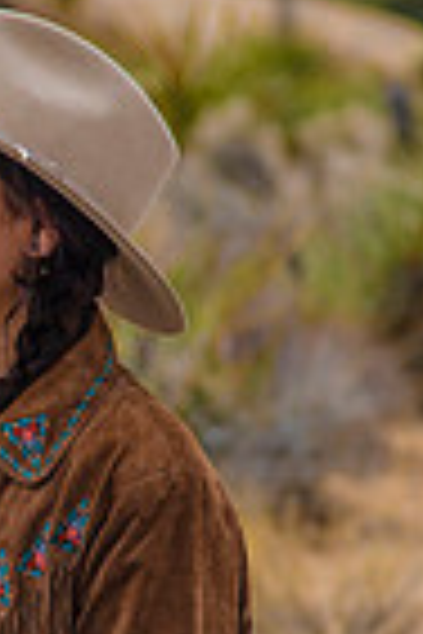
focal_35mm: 383
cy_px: 436
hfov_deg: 3.6
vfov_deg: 5.4
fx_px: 6750
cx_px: -76
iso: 100
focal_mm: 120
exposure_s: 1/1600
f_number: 4
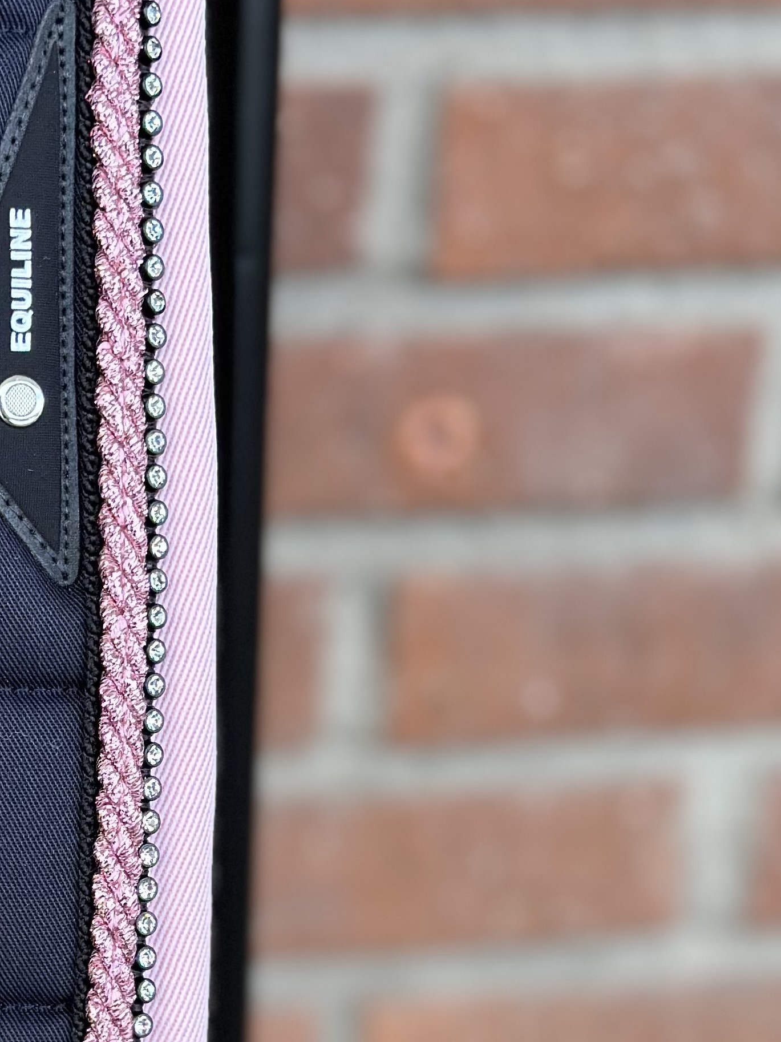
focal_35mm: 106
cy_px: 879
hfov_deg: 13.8
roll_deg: -2.0
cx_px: 4
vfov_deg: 18.3
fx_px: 3189
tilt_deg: -24.1
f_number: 1.78
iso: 80
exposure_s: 1/417
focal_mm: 6.86
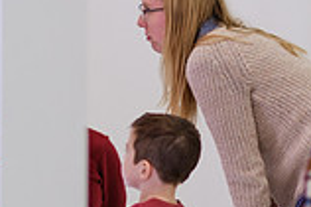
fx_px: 2701
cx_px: 268
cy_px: 25
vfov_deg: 4.4
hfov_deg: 6.6
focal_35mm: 313
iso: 200
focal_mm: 56
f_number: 1.6
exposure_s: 1/125
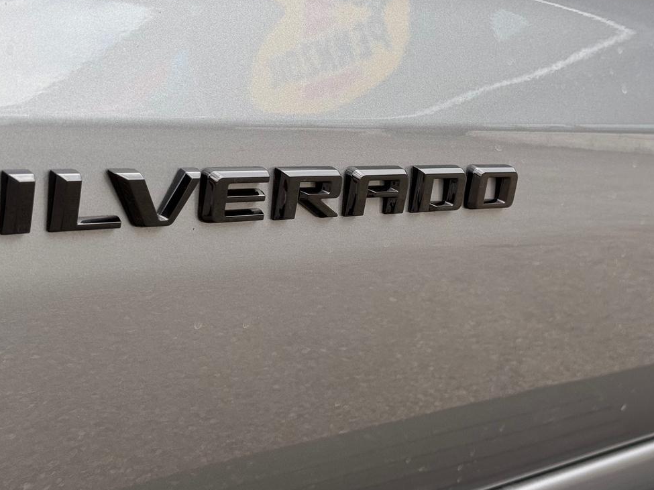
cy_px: 184
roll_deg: +0.1
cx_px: 253
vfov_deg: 23.2
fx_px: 1190
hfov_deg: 30.6
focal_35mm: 63
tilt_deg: +2.2
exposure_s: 1/1167
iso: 64
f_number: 1.78
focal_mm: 6.76
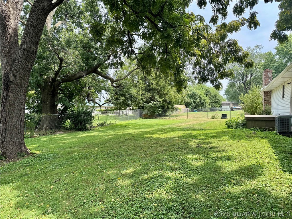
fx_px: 202
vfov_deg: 56.8
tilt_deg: +0.1
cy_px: 110
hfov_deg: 71.6
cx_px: 146
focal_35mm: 24
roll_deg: -1.6
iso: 80
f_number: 1.78
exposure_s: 1/1094
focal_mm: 6.76
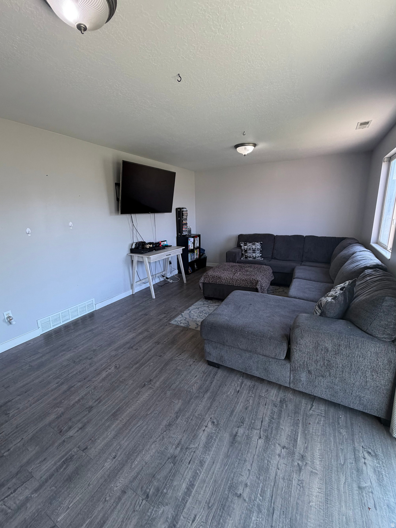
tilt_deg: -13.8
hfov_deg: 85.7
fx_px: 214
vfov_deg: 102.1
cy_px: 264
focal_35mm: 14
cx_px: 198
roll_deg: -1.7
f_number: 2.2
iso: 125
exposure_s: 1/121
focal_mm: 2.22
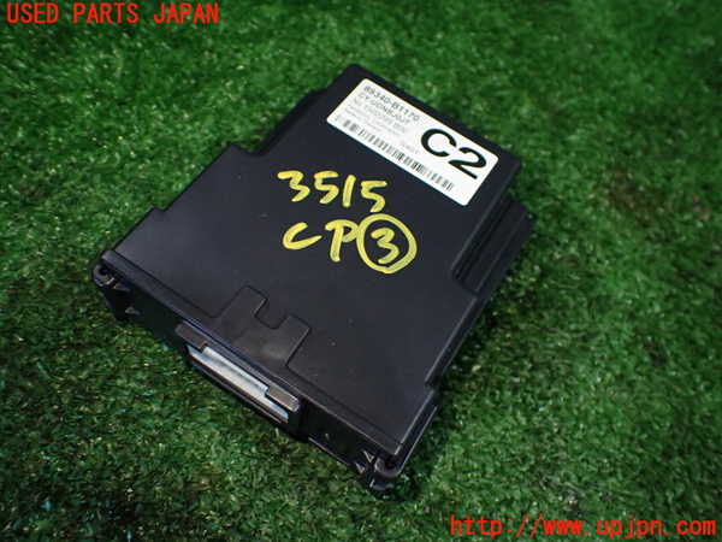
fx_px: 626
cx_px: 361
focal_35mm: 30
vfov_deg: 46.8
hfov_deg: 60.0
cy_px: 271
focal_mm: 5.4
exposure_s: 1/125
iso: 400
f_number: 2.3
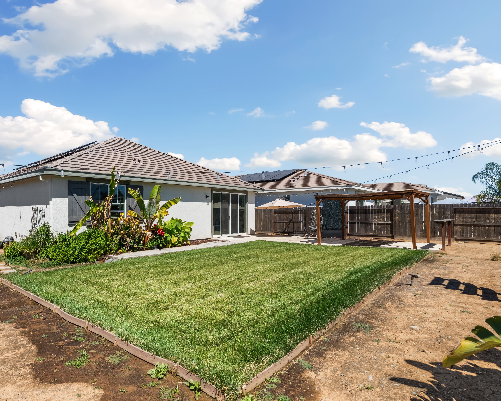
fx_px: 297
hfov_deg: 79.8
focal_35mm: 20
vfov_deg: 67.9
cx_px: 212
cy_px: 222
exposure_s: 1/250
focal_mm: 16
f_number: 8
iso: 100
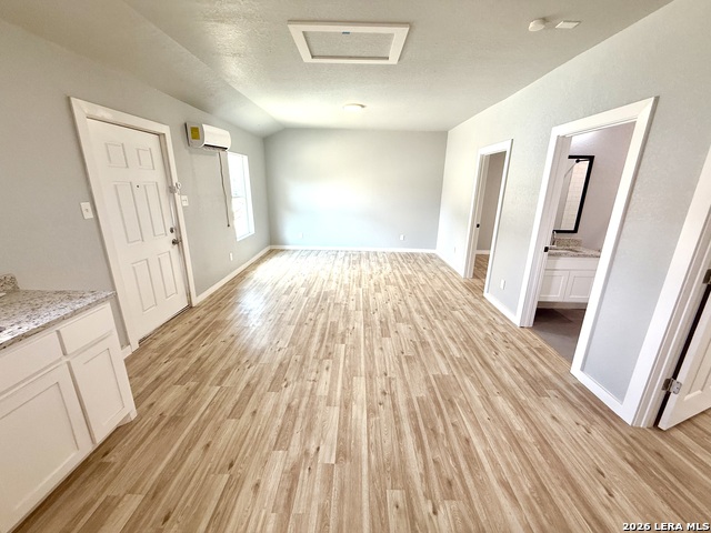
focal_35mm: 14
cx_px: 356
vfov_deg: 85.7
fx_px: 288
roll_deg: -1.3
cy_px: 266
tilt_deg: -15.5
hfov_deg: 102.1
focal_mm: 2.22
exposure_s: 1/120
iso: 160
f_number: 2.2
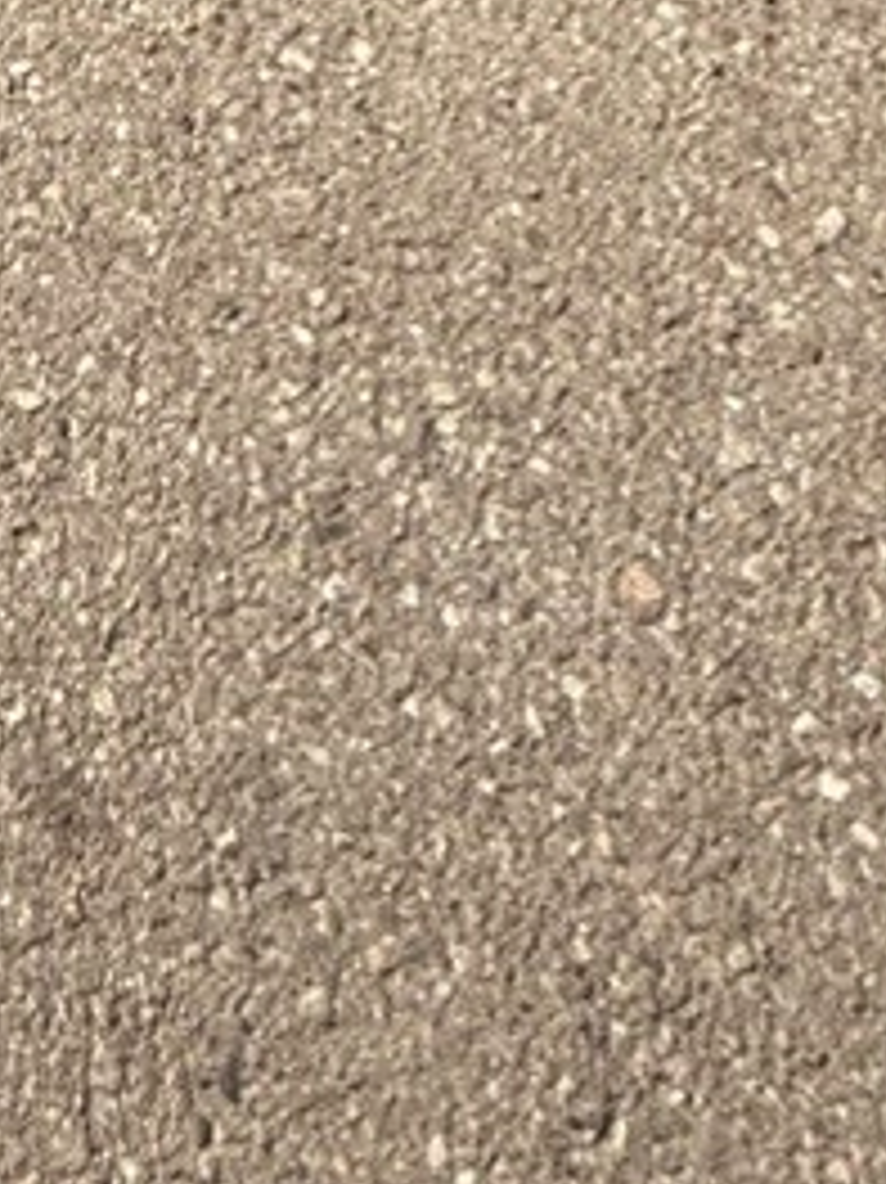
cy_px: -1697
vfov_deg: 14.9
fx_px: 2425
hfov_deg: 19.5
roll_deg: +0.6
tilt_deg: -18.6
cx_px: -180
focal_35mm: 71
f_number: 2.2
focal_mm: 2.22
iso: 50
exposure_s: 1/1534
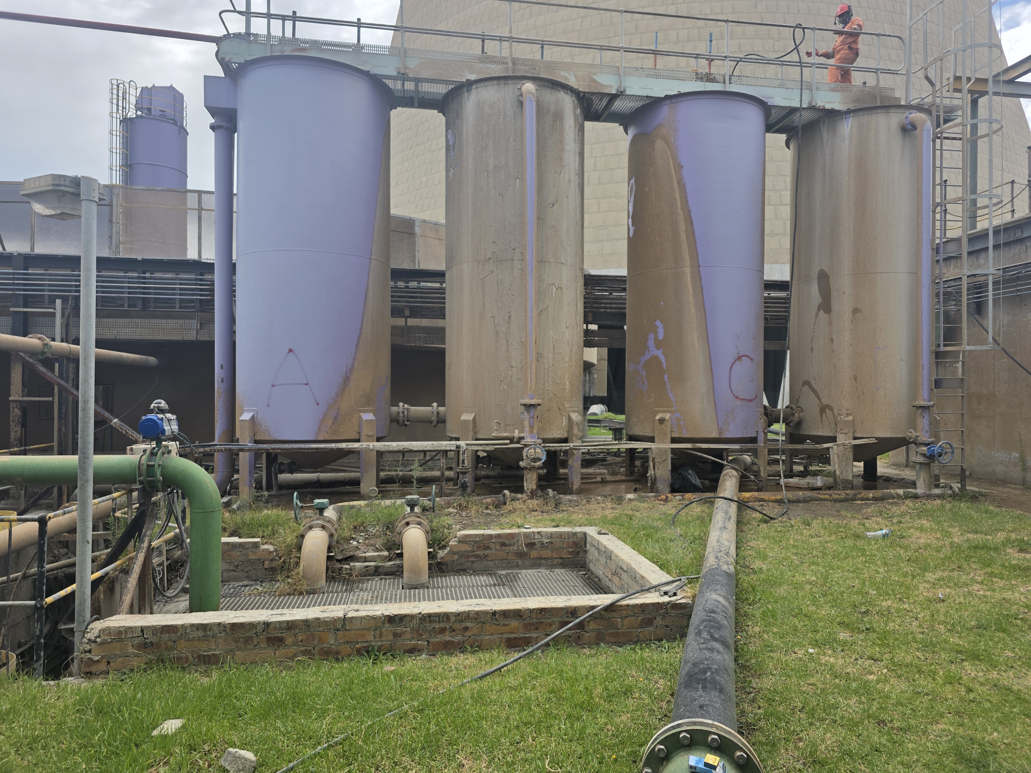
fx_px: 685
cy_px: 386
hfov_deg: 73.9
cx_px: 516
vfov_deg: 58.9
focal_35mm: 23
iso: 80
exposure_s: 1/3972
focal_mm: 6.3
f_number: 1.7
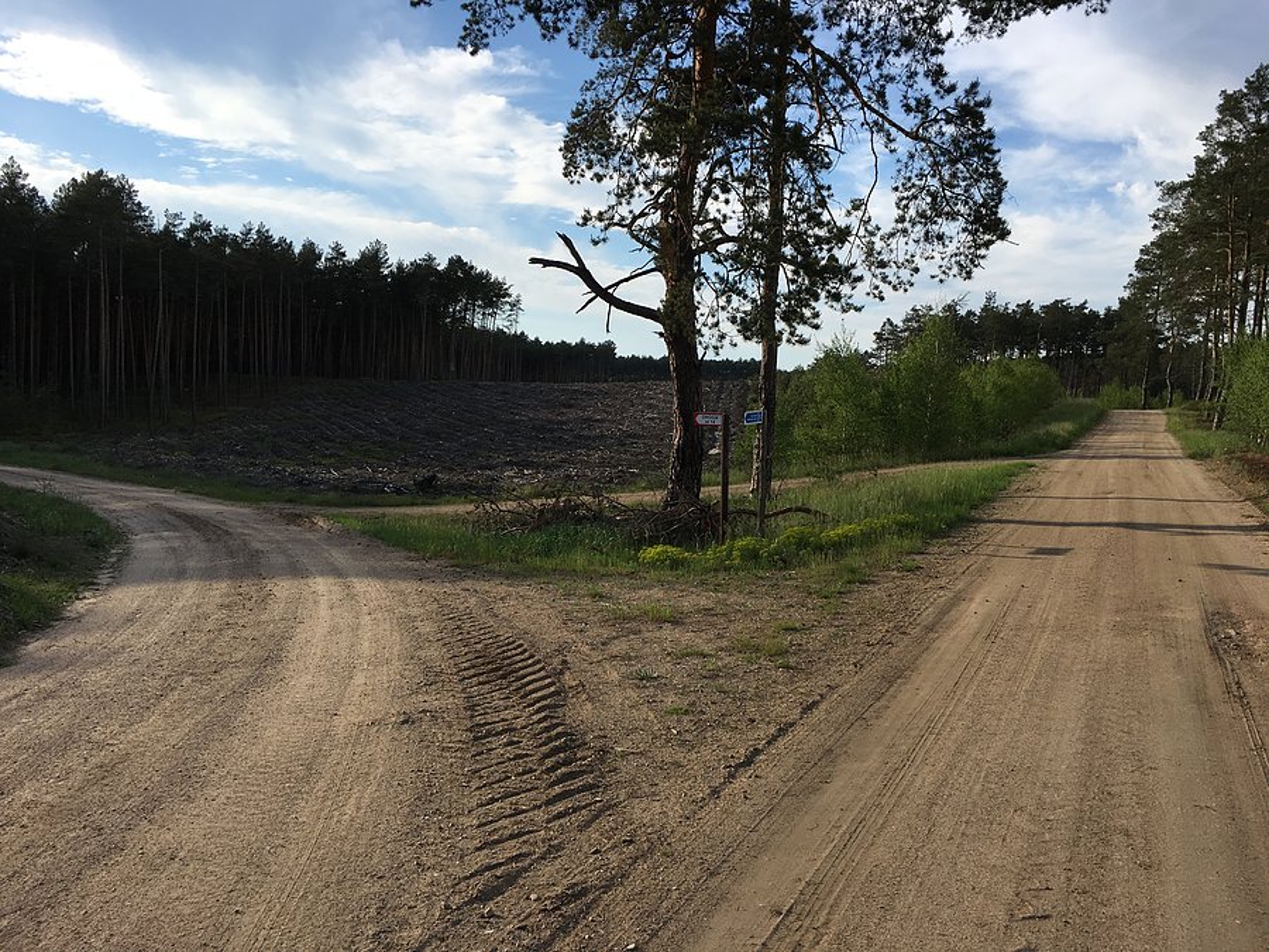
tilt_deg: -4.8
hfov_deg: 61.7
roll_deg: -1.2
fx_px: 1063
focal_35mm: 29
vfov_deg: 48.2
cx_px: 634
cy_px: 476
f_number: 2.2
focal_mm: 4.15
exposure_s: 1/1374
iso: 25
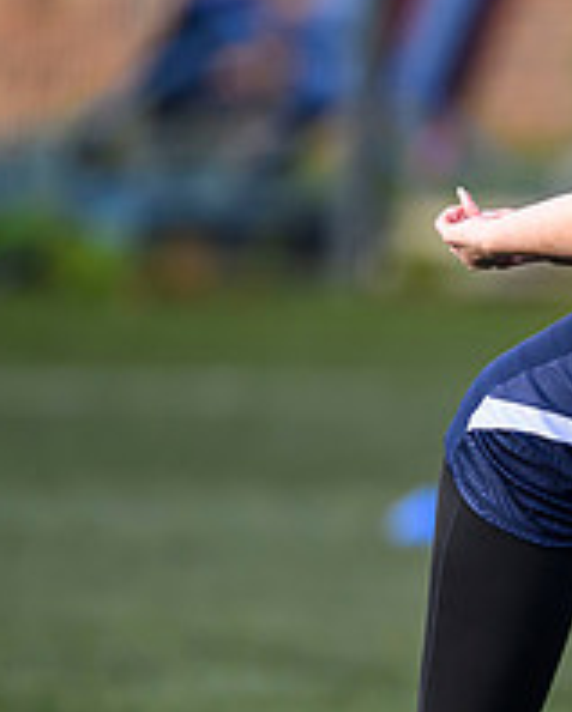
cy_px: 437
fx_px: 23182
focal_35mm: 1098
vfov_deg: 1.8
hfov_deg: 1.4
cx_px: 993
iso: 500
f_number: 3.2
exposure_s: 1/1000
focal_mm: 400
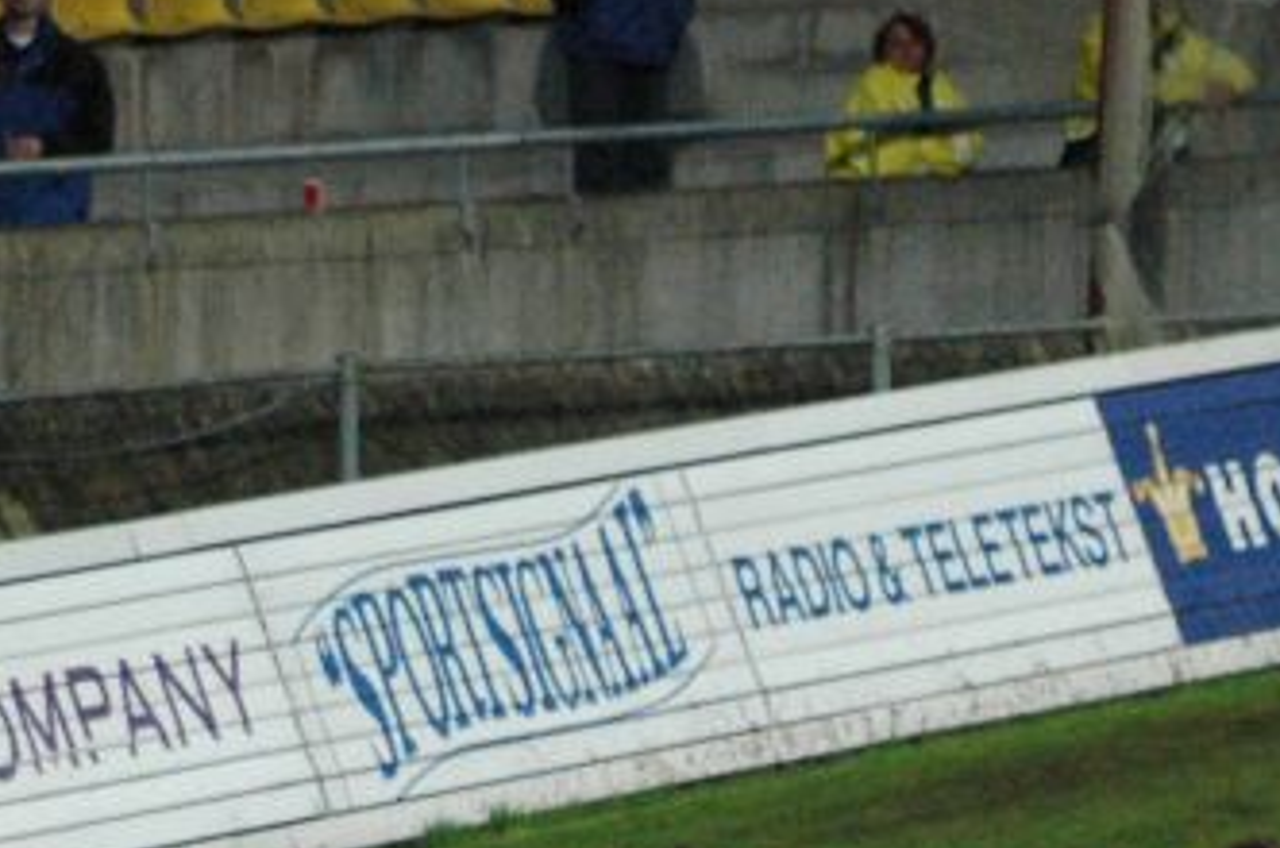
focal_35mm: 470
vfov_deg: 2.9
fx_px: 16679
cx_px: 798
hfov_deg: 4.4
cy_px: 939
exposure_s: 1/125
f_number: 4.2
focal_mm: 130
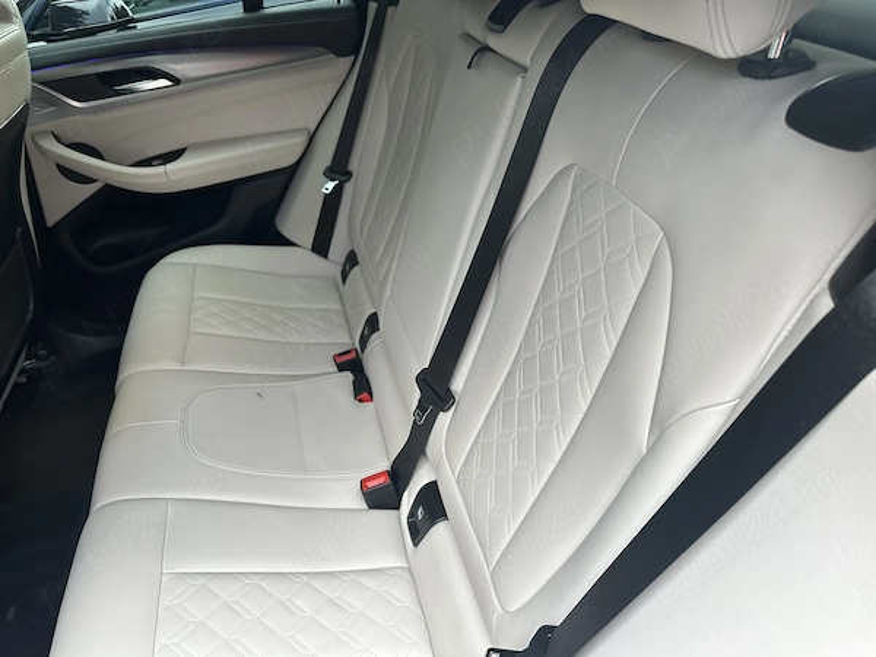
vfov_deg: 56.8
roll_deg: +7.9
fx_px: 607
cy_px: 328
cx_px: 438
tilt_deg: -35.3
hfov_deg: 71.6
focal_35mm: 24
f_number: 1.78
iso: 100
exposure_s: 1/121
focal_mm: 6.86
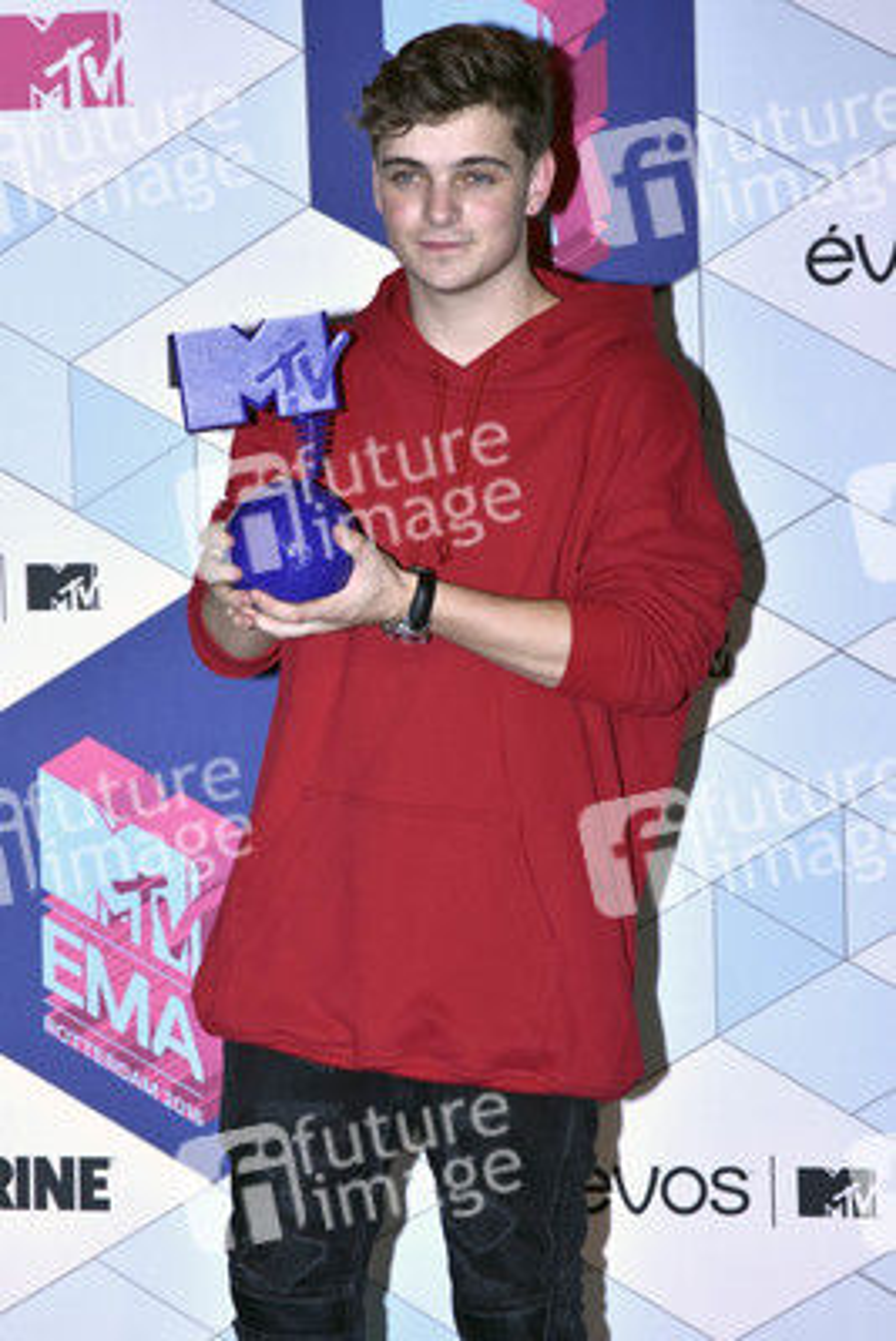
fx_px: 6154
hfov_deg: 8.3
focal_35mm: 165
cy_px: 670
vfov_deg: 12.4
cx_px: 448
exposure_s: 1/250
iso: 500
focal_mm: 110
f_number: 7.1
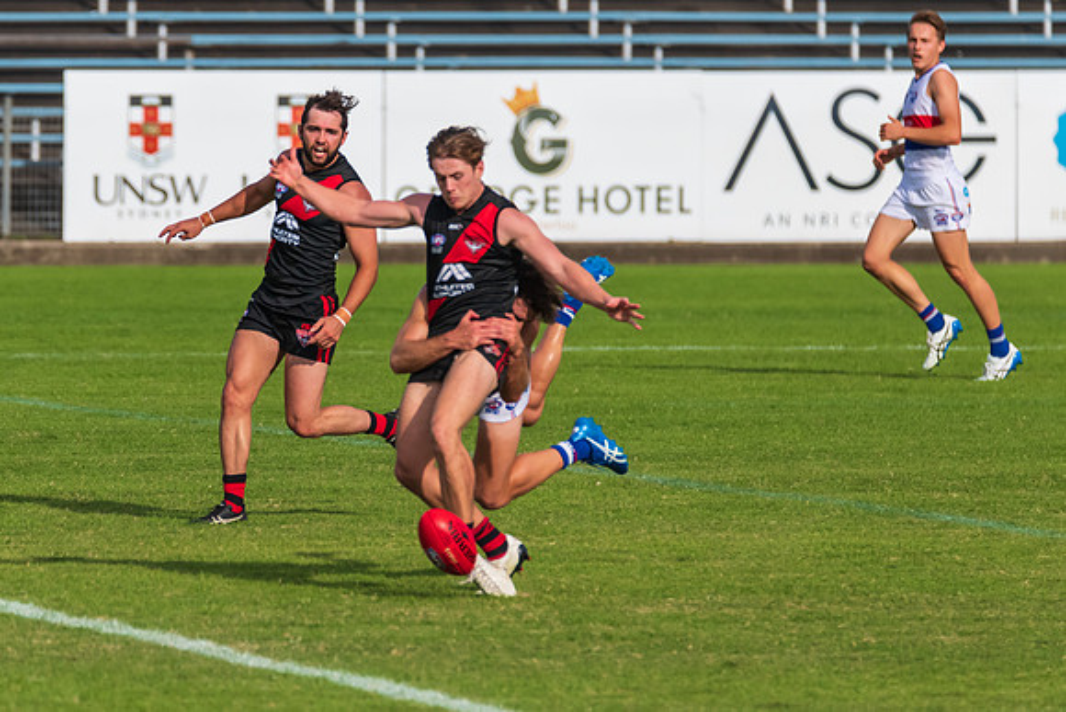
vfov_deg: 2.1
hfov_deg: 3.1
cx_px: 373
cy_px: 323
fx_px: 19789
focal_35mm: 668
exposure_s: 1/5000
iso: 1000
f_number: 6
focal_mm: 450
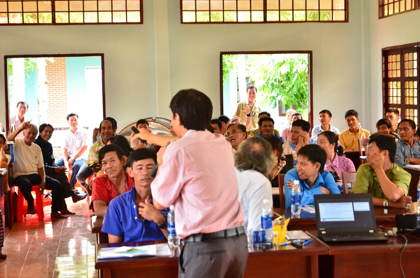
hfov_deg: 32.0
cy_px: 139
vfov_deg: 21.5
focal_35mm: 63
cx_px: 210
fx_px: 733
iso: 400
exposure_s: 1/30
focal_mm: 42
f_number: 5
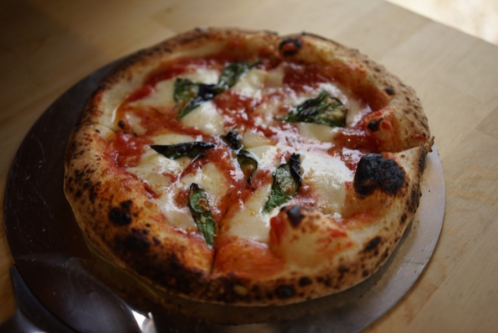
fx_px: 484
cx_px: 249
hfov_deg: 54.4
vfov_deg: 37.9
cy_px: 166
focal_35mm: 35
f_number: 2.8
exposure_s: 1/500
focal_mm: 35
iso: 200
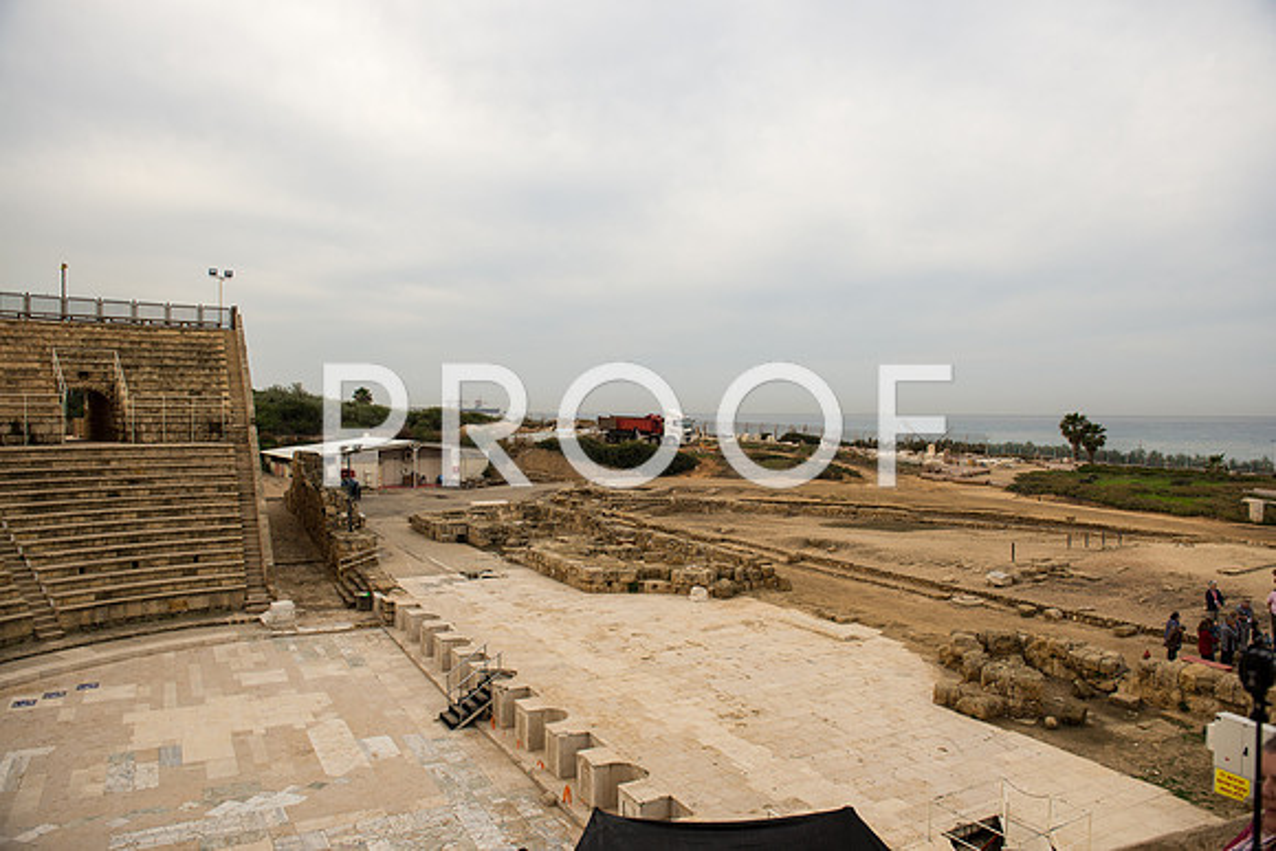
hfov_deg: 73.7
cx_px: 638
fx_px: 851
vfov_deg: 53.2
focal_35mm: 24
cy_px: 426
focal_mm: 24
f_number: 3.5
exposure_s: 1/640
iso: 100
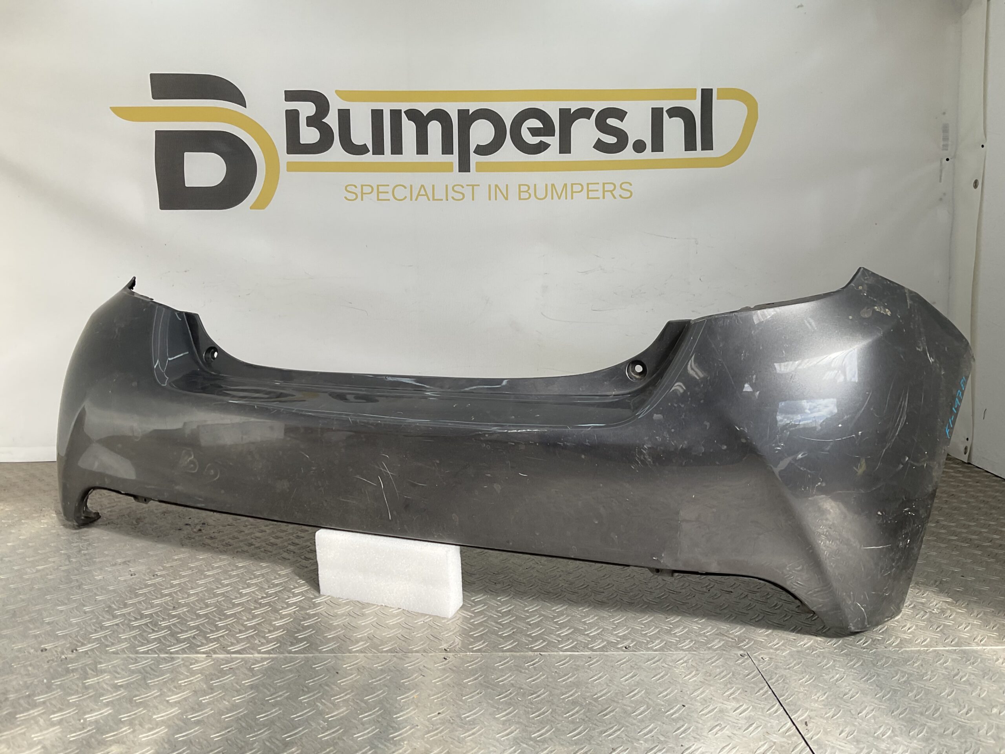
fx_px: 842
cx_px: 502
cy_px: 377
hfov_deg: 61.7
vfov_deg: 48.2
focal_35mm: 29
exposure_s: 1/486
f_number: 1.8
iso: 16
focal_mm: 3
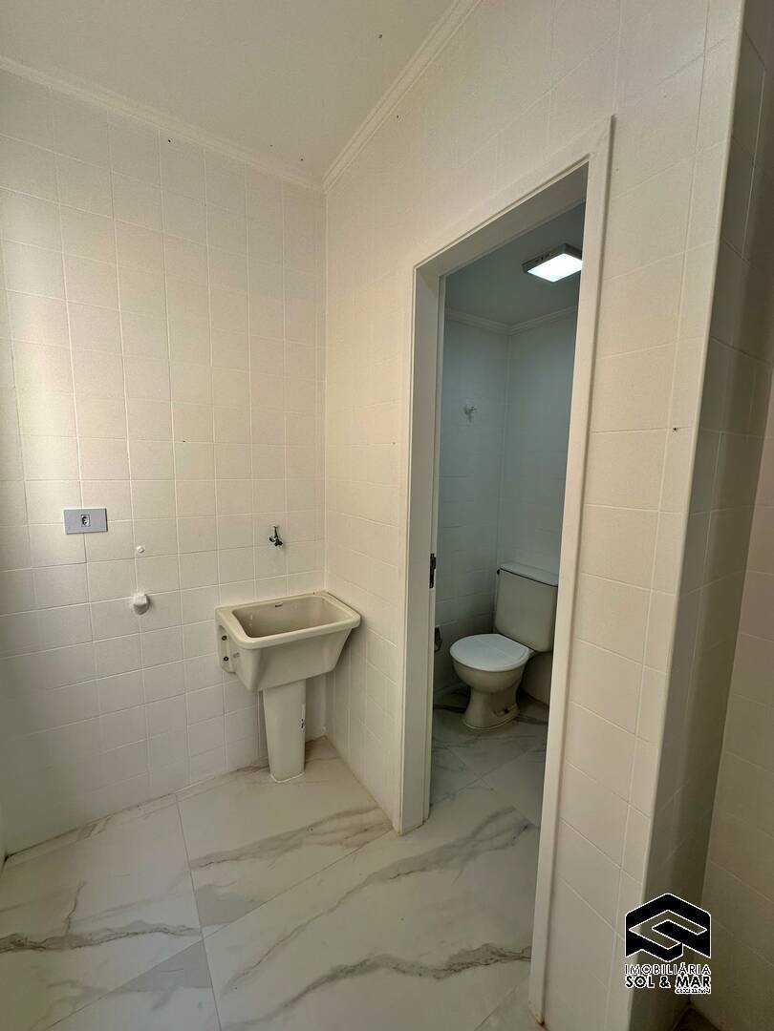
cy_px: 516
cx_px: 387
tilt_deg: -6.8
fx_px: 417
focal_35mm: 14
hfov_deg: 85.7
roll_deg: -1.7
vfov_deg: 102.1
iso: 40
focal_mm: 2.22
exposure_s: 1/303
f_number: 2.2
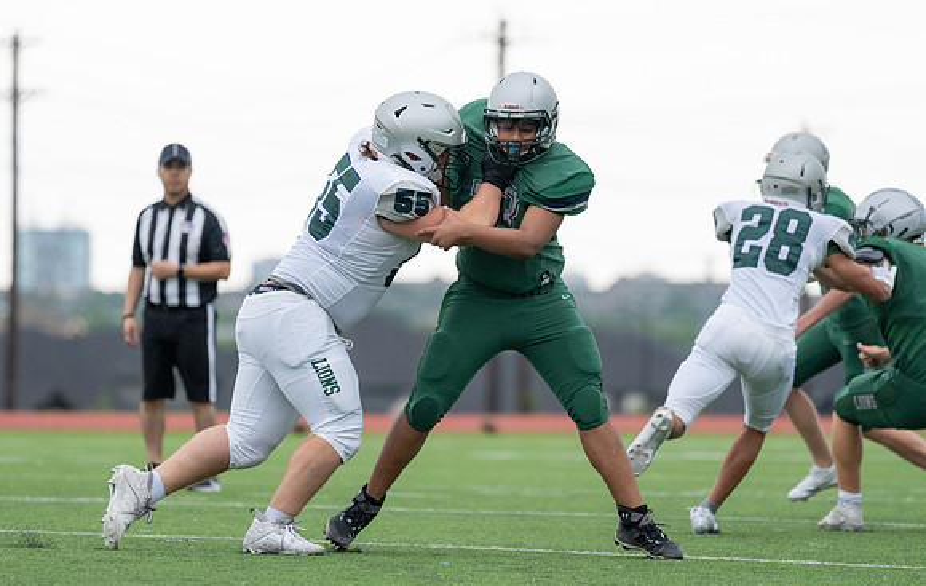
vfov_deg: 5.1
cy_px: 298
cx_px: 420
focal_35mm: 258
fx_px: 6522
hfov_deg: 8.1
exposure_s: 1/1250
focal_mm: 200
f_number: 2.8
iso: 2500
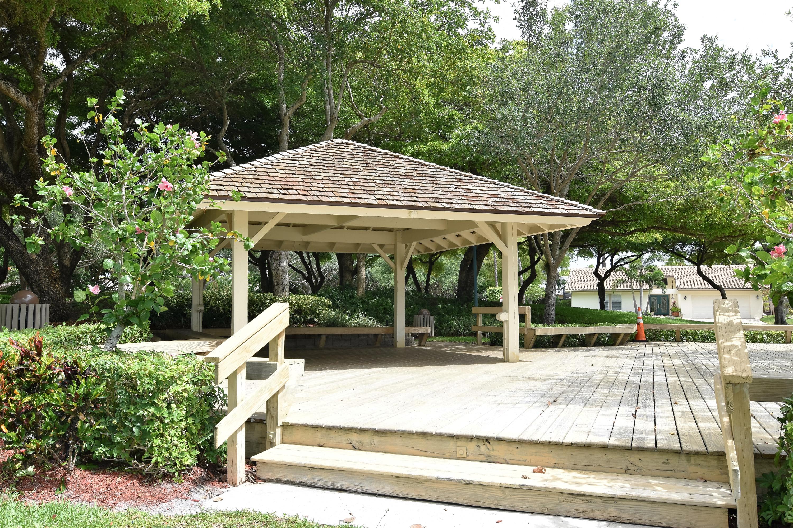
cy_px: 264
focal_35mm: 30
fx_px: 661
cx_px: 396
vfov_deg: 43.6
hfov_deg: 61.9
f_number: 8
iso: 200
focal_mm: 20
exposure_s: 1/250
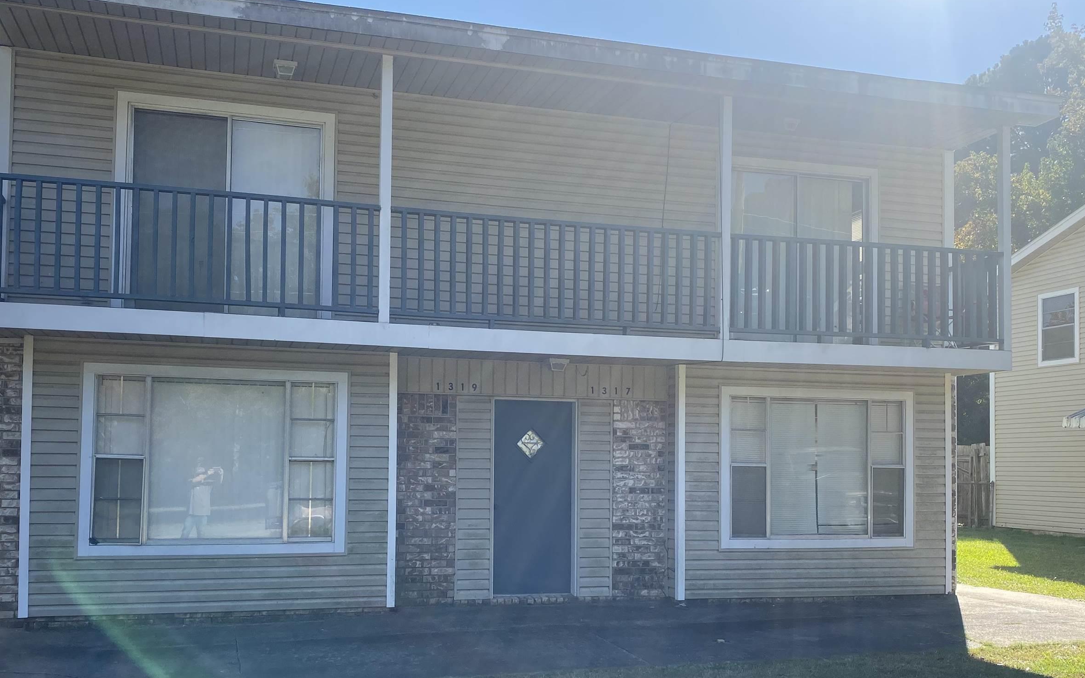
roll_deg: +0.4
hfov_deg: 54.0
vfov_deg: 35.1
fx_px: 1065
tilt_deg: +0.9
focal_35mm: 36
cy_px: 430
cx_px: 523
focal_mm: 4.25
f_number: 1.8
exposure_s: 1/1104
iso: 32
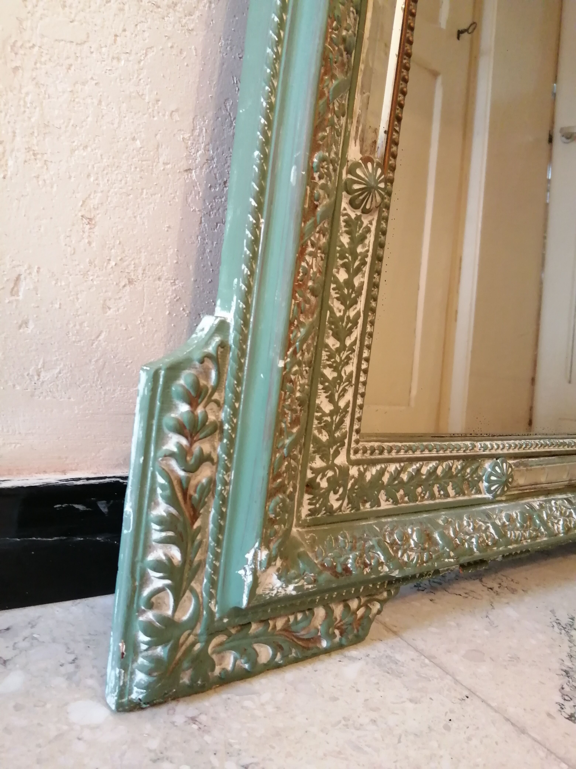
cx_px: 288
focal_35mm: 26
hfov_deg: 53.1
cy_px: 384
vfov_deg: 67.3
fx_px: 577
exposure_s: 1/20
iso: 400
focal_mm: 3.46
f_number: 1.8
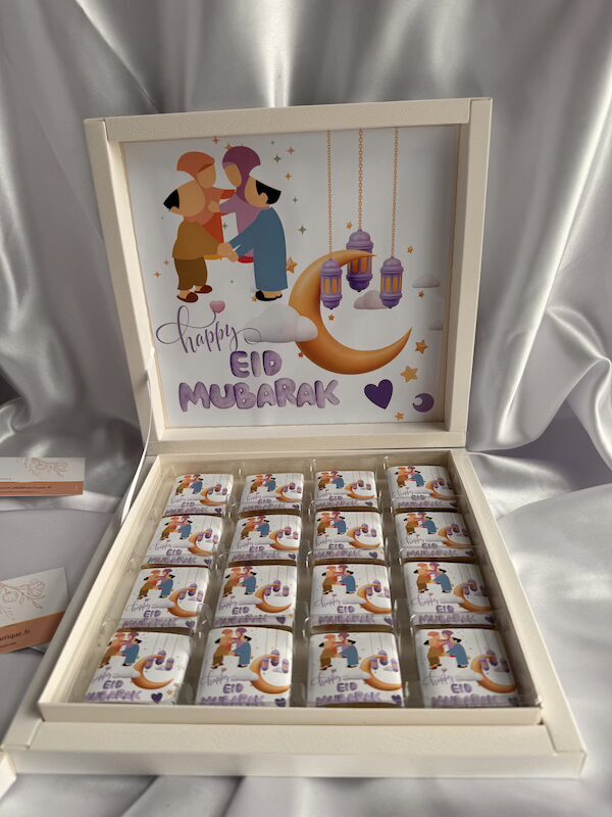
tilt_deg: -30.9
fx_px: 566
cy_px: 408
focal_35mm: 24
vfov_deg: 71.6
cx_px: 306
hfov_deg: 56.8
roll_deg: -2.0
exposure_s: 1/243
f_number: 1.78
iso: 64
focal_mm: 6.86
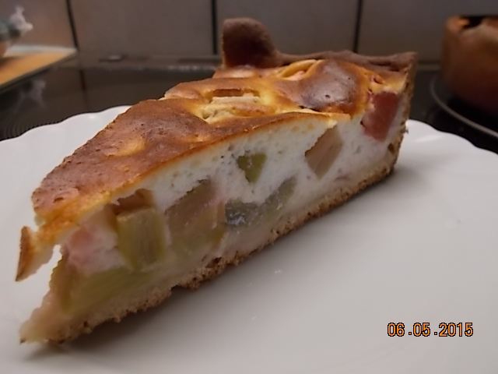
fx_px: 432
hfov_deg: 60.0
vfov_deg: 46.8
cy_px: 187
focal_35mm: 30
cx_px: 249
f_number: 3.4
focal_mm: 5.3
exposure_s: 1/13
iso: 200
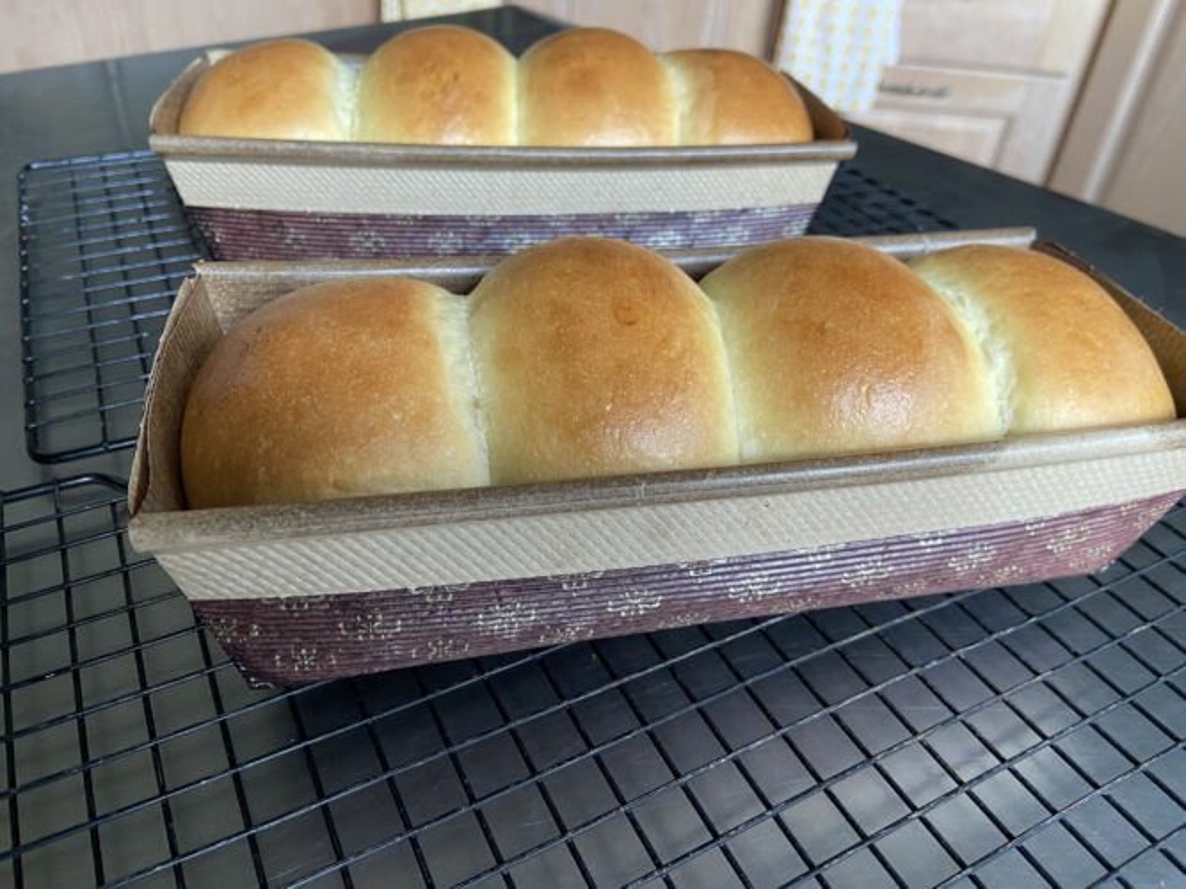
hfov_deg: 67.3
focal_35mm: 26
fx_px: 891
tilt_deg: -37.5
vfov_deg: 53.0
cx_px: 593
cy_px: 444
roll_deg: -5.3
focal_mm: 4.25
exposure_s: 1/79
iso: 125
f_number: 1.8
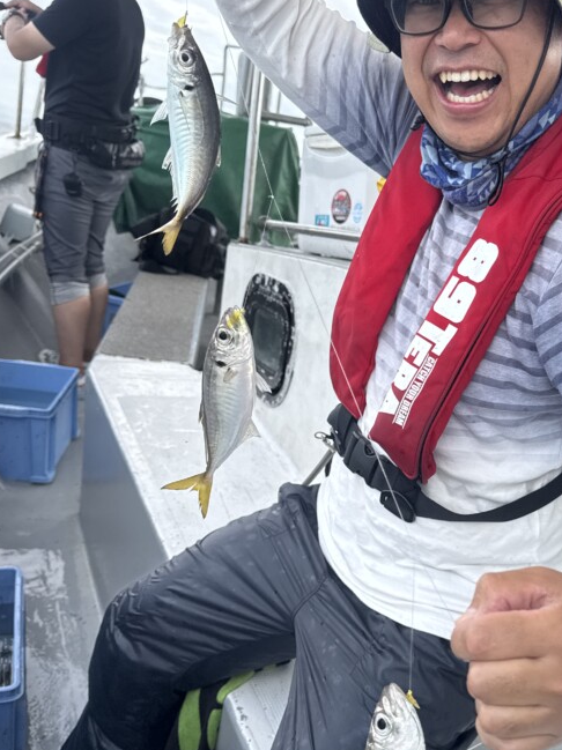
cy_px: 439
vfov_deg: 49.9
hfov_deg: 37.8
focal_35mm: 37
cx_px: 409
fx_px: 802
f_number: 1.78
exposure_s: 1/912
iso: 80
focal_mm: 6.76
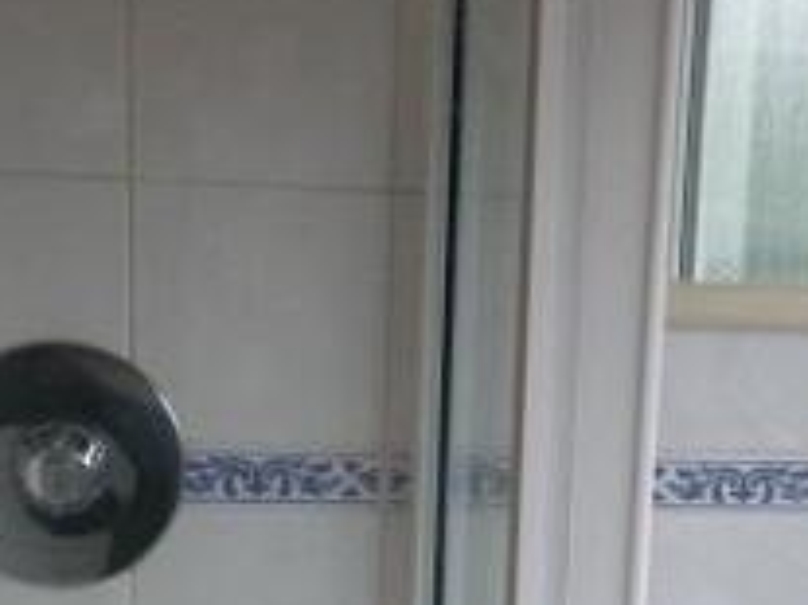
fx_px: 2100
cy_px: 763
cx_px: 626
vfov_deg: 15.7
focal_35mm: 90
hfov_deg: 21.6
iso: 400
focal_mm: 5.7
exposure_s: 1/60
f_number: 3.5
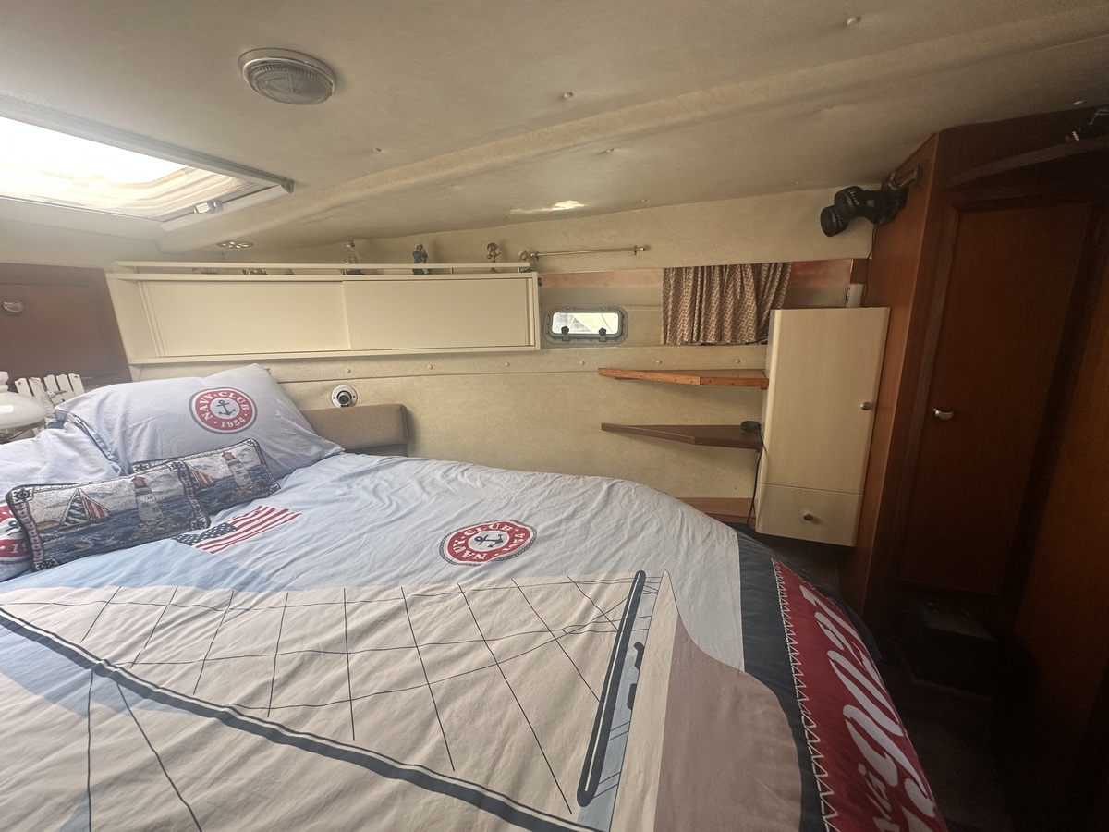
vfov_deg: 85.7
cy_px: 416
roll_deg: +1.1
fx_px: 449
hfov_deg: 102.1
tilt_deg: -12.0
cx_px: 554
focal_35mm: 14
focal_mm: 2.22
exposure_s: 1/99
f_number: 2.2
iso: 125
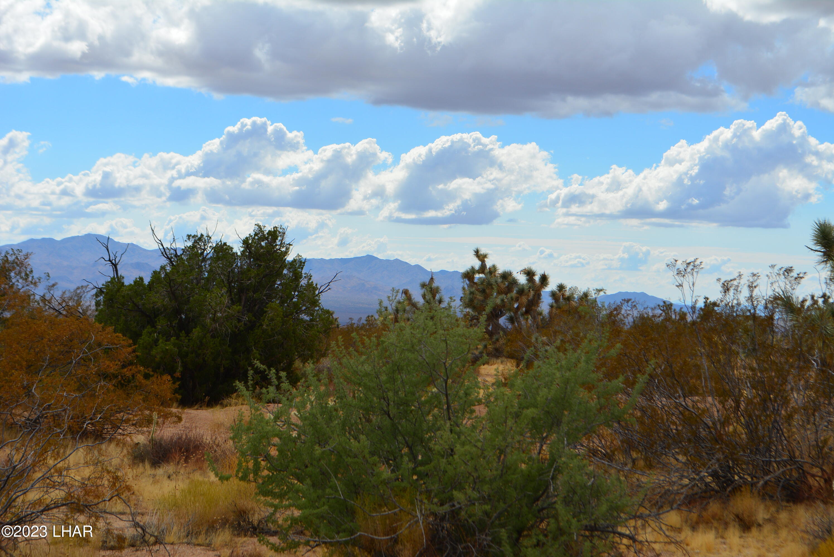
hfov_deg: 24.6
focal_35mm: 82
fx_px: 1913
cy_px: 278
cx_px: 417
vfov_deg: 16.6
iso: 200
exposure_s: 1/400
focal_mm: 55
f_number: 11
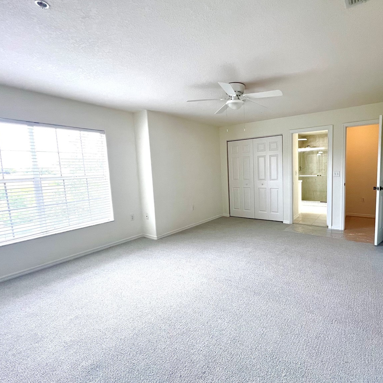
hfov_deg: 86.2
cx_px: 232
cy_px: 189
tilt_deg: -6.5
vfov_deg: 87.4
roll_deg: +2.0
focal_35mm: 16
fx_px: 200
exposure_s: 1/120
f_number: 1.8
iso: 160
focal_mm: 1.57
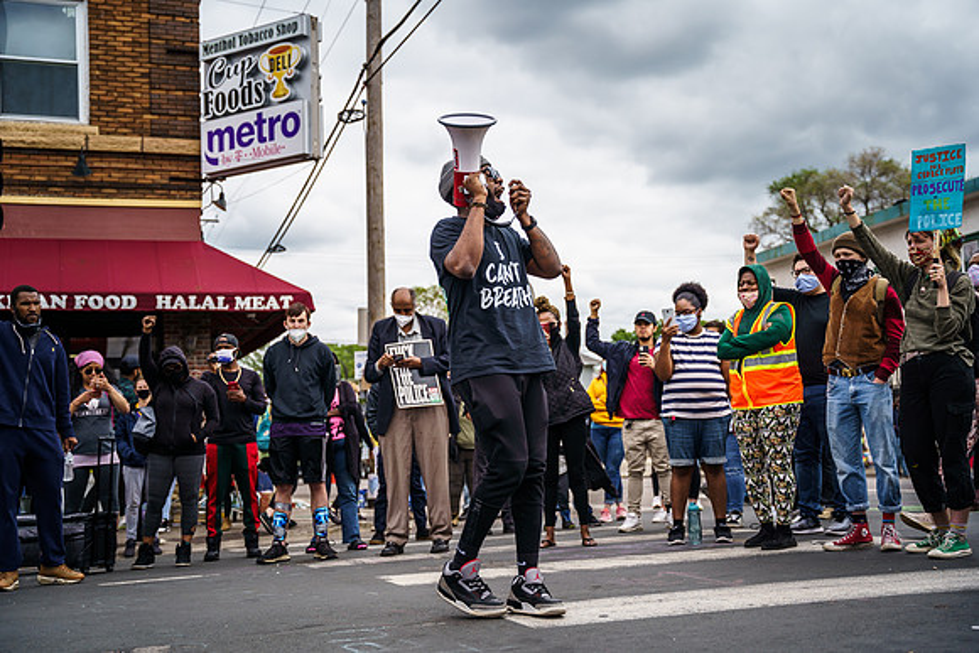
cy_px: 326
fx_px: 1235
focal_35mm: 45
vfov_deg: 29.6
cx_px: 490
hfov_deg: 43.2
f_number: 2.8
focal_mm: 45.4
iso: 200
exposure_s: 1/2500
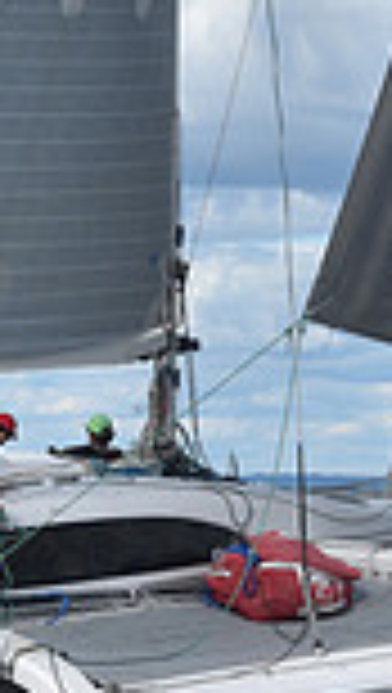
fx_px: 5083
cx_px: 248
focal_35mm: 276
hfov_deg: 4.4
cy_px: 511
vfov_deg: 7.8
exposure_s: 1/1000
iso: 250
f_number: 9
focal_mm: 70
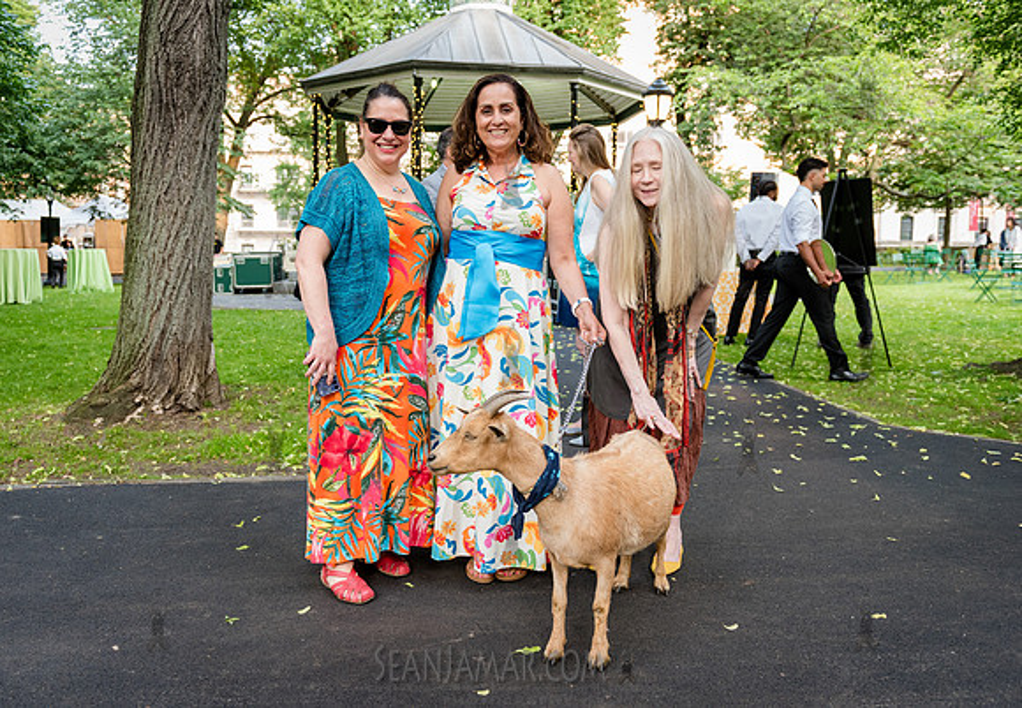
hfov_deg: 61.5
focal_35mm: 30
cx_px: 494
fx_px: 859
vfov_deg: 44.8
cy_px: 327
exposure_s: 1/250
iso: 1000
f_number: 3.2
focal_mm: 27
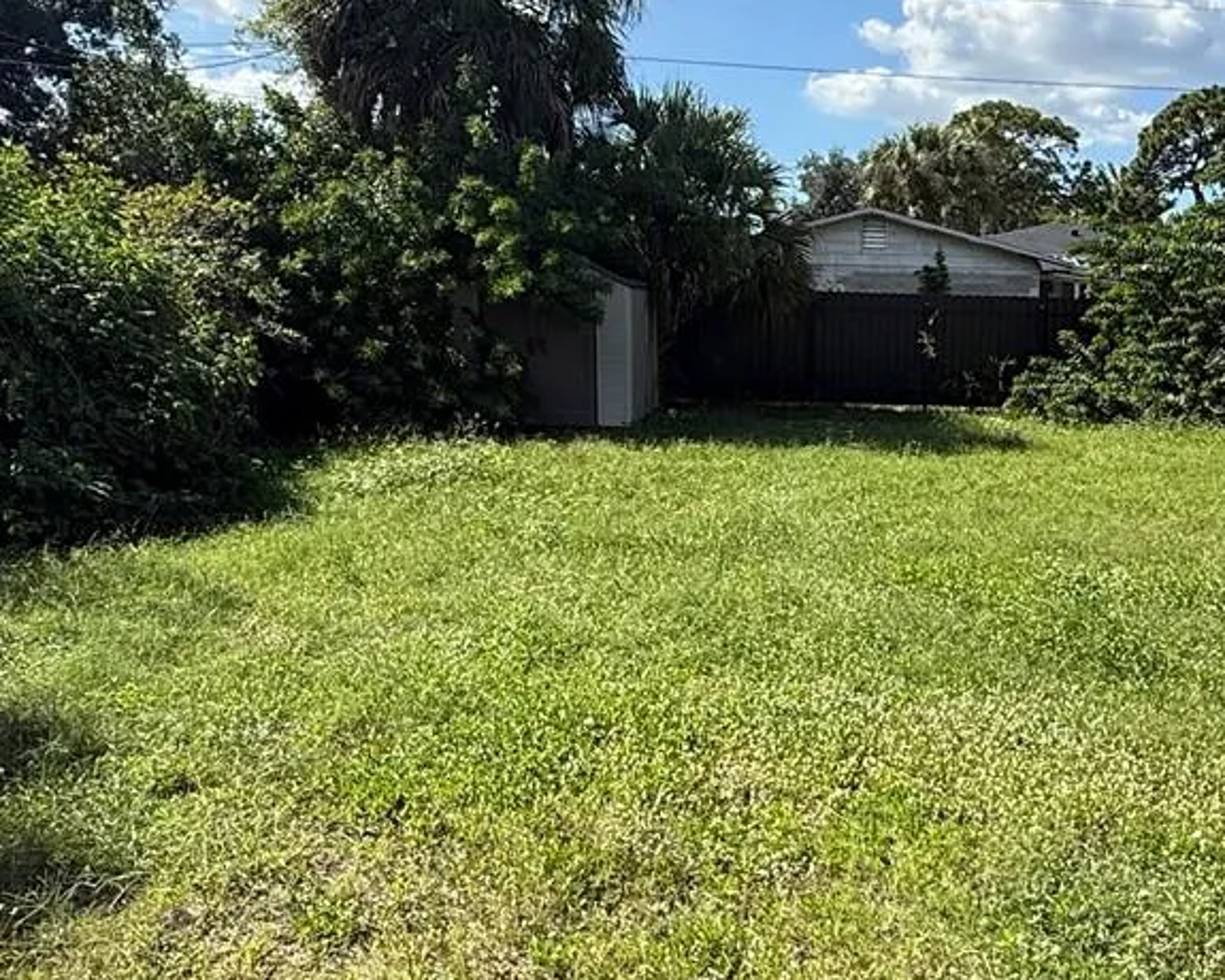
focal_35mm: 38
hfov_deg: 46.6
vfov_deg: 39.1
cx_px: 880
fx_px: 1378
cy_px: 558
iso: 50
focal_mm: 2.22
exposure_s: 1/1368
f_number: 2.2
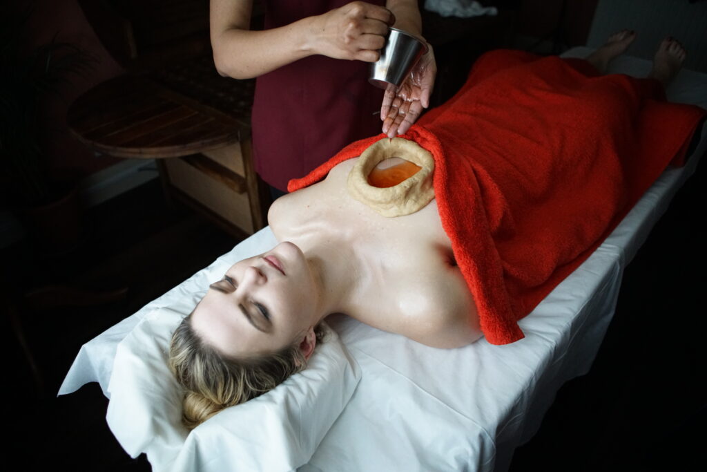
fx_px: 471
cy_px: 236
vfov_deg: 53.1
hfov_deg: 73.7
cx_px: 354
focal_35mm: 24
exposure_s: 1/40
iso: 6400
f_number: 2.8
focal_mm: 24
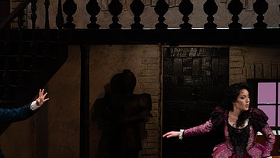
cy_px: 132
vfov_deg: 4.3
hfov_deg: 7.6
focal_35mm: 283
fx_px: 2103
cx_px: 95
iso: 3200
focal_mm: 171
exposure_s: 1/250
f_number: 8
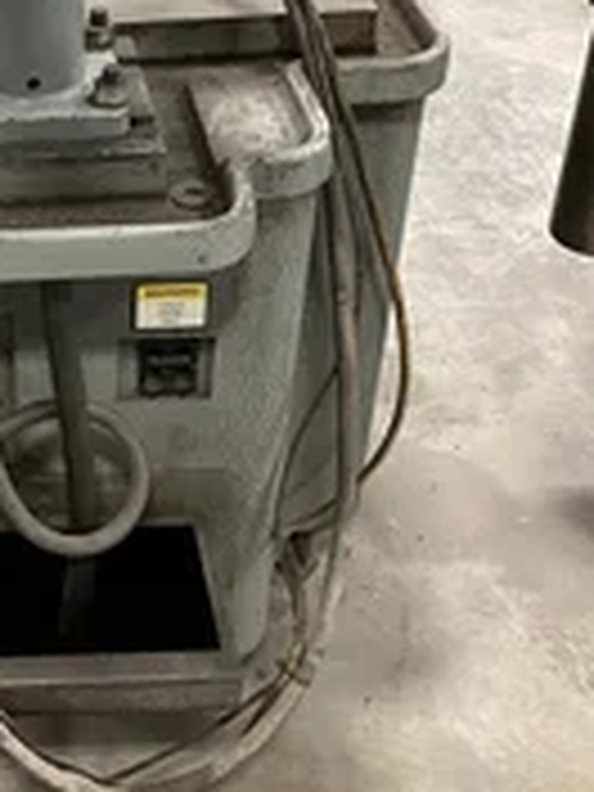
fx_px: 1350
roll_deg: +4.0
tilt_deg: -32.6
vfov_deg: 31.7
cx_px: -58
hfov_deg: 23.3
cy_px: 140
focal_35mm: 59
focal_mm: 4.2
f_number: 1.6
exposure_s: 1/40
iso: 640
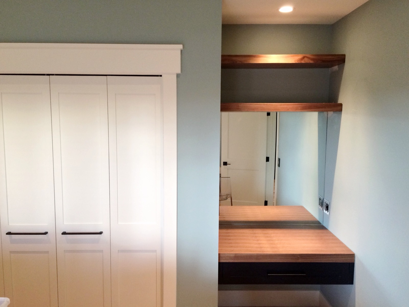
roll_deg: +0.6
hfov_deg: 61.7
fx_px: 343
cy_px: 154
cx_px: 204
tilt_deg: -7.5
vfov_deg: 48.2
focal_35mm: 29
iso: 125
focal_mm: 4.15
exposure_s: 1/30
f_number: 2.2
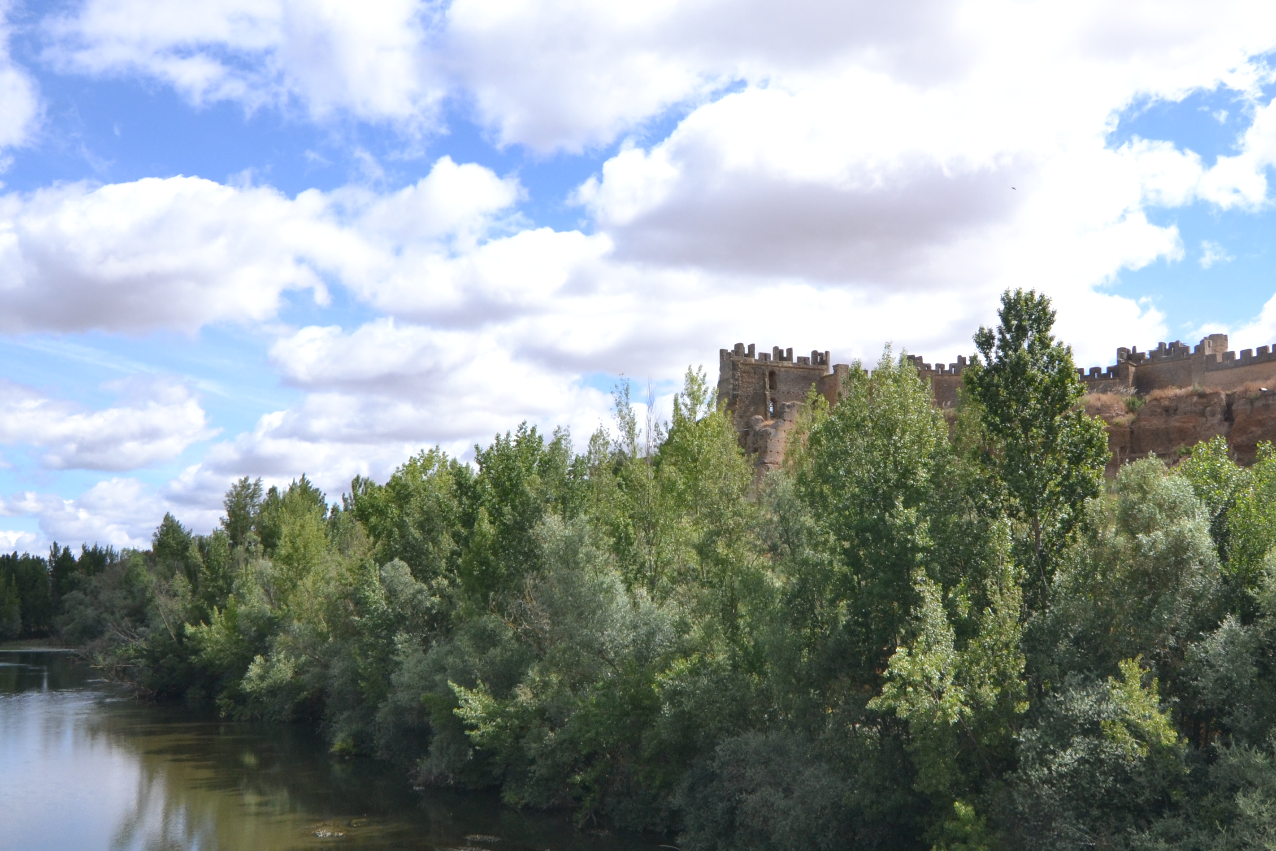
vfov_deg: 38.8
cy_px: 483
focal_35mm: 34
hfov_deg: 55.7
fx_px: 1205
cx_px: 689
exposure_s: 1/400
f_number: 11
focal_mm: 14
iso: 400
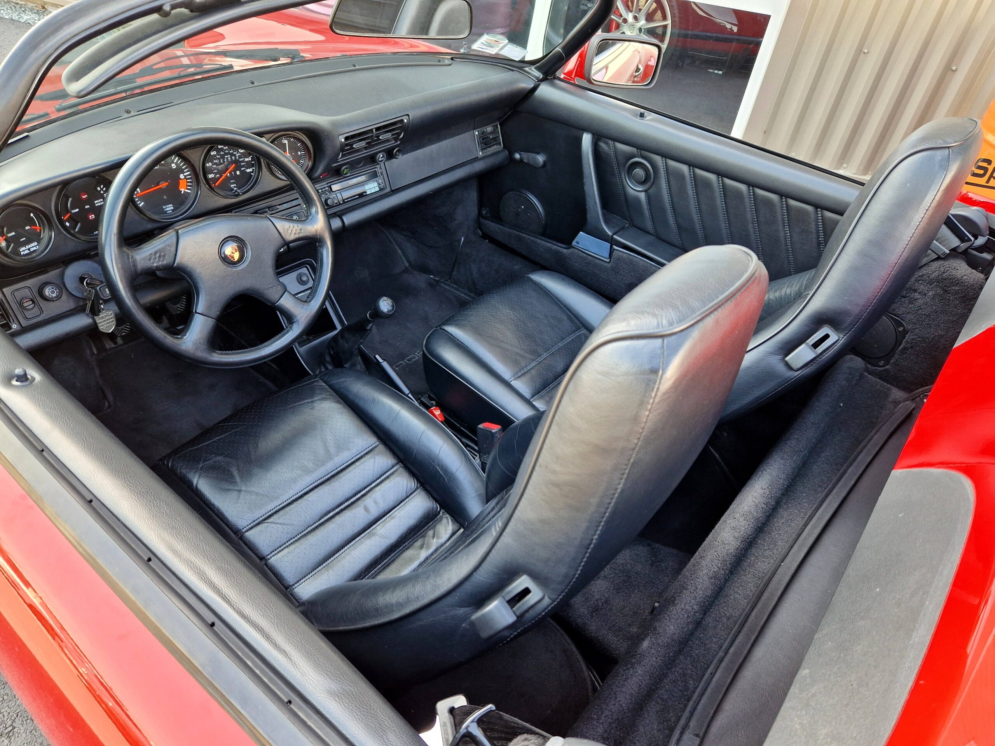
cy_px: 373
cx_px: 498
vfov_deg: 58.9
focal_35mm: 23
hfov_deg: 73.9
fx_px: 661
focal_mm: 5.4
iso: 80
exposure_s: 1/180
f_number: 1.8
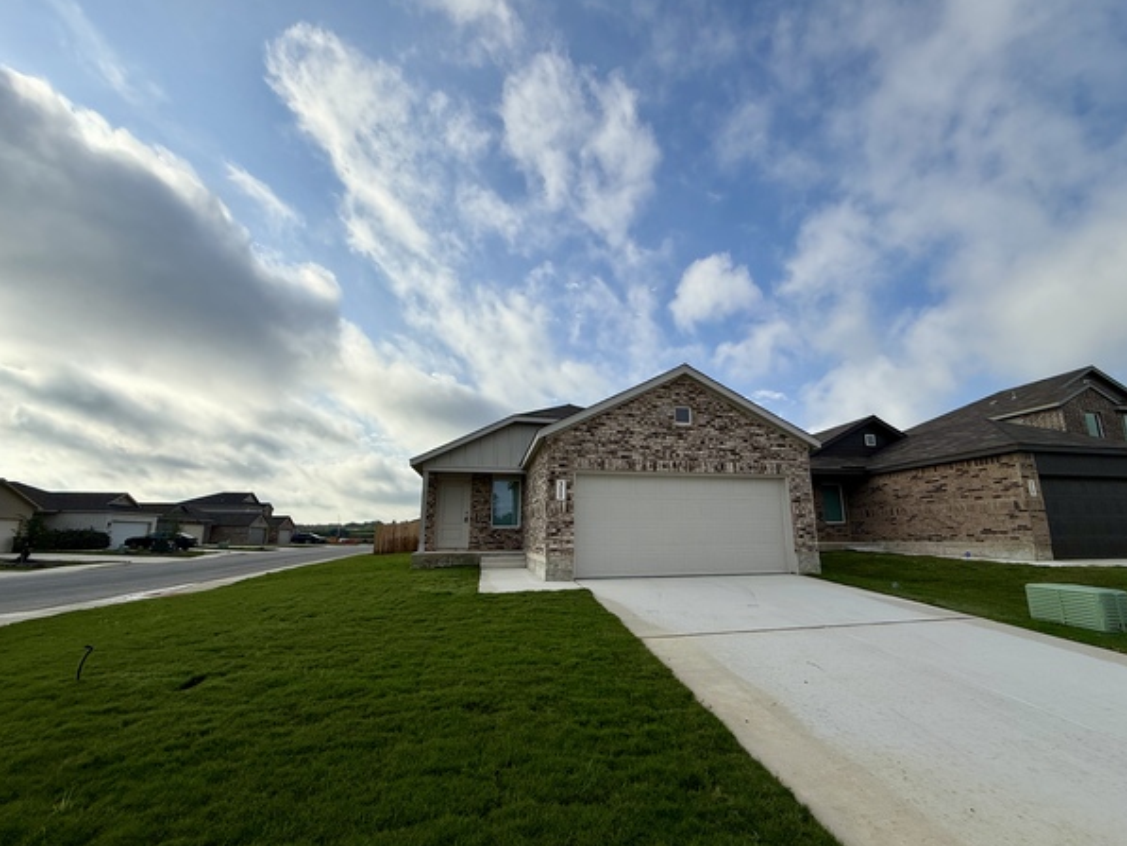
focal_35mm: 15
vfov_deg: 81.8
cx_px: 597
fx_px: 488
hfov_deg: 98.0
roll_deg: -0.8
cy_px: 431
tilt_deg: +13.2
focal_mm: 2.22
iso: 50
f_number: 2.2
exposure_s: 1/3891
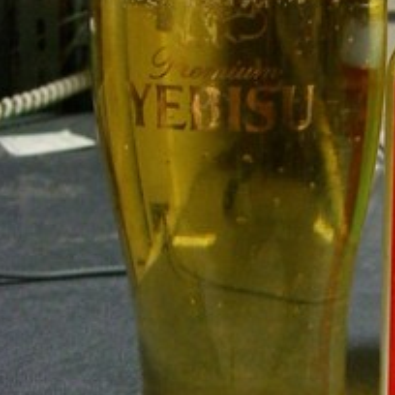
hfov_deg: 22.2
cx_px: 424
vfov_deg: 23.4
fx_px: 955
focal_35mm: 74
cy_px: 180
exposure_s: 1/40
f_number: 2.7
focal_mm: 6.2
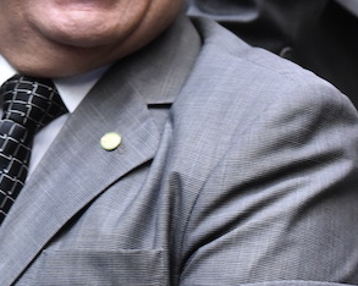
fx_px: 2435
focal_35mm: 230
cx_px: 42
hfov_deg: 8.4
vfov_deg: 6.7
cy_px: 40
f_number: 3.5
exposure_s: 1/60
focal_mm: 70
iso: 3200
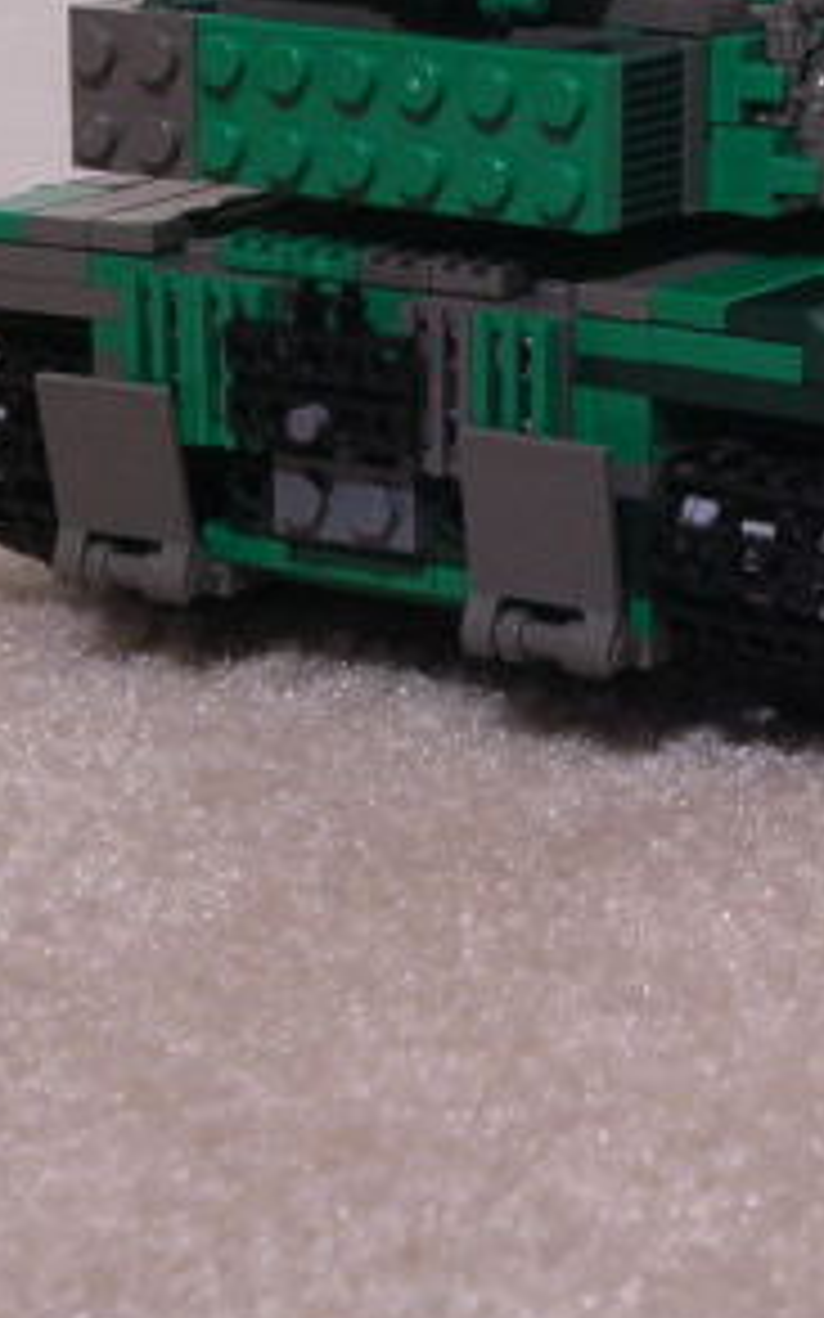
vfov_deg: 15.0
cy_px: 373
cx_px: 765
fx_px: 4997
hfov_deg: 9.4
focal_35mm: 139
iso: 220
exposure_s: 1/3.5
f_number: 3.4
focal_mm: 9.1
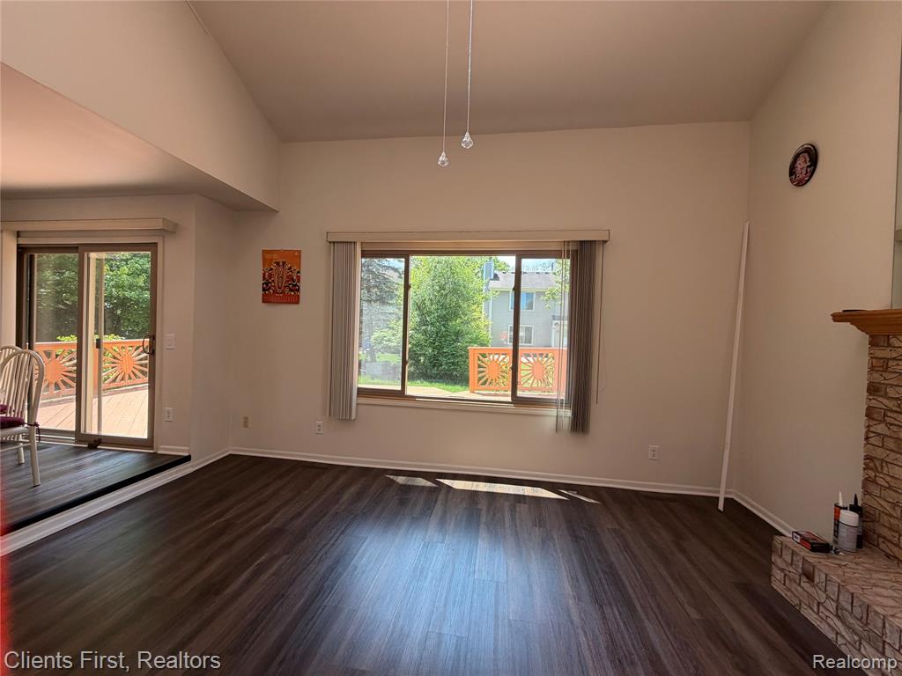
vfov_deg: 85.7
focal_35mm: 14
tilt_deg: -0.5
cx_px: 451
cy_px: 338
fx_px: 365
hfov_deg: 102.1
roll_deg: -2.1
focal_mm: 2.22
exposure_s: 1/121
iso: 80
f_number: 2.2
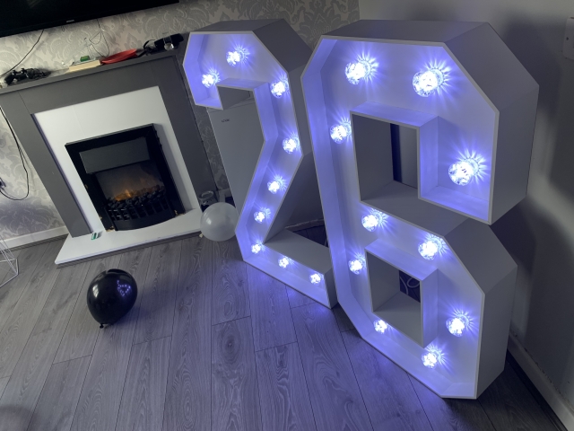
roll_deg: +11.4
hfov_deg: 67.3
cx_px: 287
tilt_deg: -33.9
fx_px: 431
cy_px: 216
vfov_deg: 53.1
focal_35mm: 26
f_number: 1.8
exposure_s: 1/100
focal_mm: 4.25
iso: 50
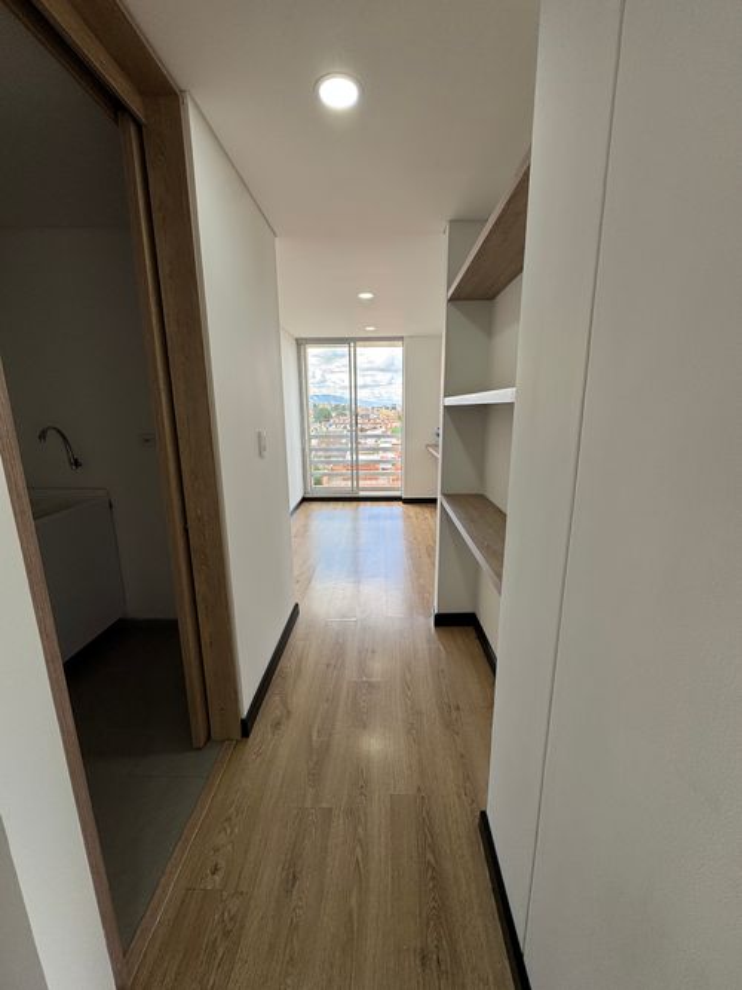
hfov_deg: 85.7
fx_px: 400
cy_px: 495
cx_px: 371
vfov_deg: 102.1
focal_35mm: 14
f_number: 2.2
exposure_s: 1/99
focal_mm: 2.22
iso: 40
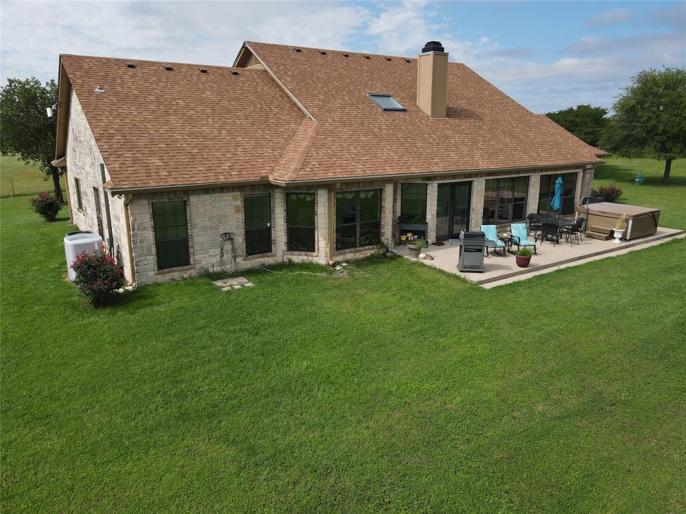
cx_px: 343
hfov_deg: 71.6
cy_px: 257
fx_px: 476
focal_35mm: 24
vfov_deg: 56.8
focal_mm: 4.5
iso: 100
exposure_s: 1/725
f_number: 2.8
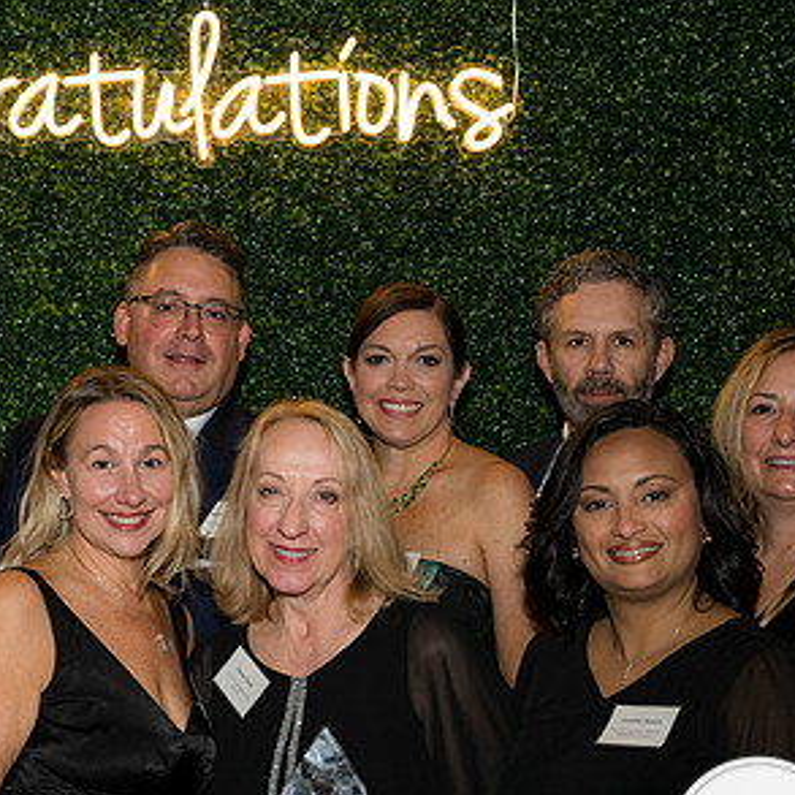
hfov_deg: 23.0
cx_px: 155
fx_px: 1923
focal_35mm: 74
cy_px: 503
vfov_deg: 23.3
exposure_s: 1/160
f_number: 5
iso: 800
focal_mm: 44
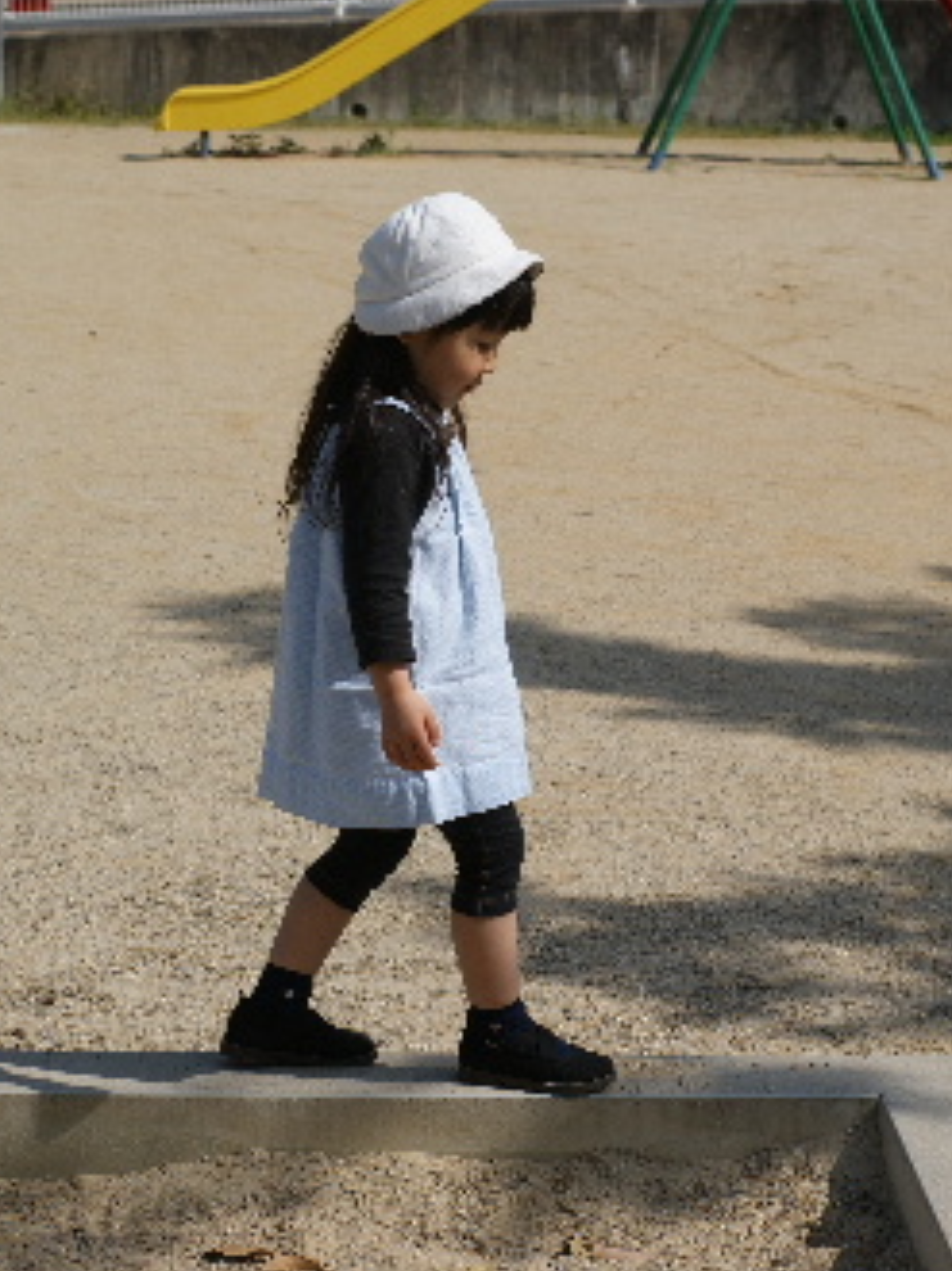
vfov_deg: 18.1
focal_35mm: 109
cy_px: 636
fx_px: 4002
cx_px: 472
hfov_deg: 13.6
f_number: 6.3
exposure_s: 1/640
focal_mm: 50
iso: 100
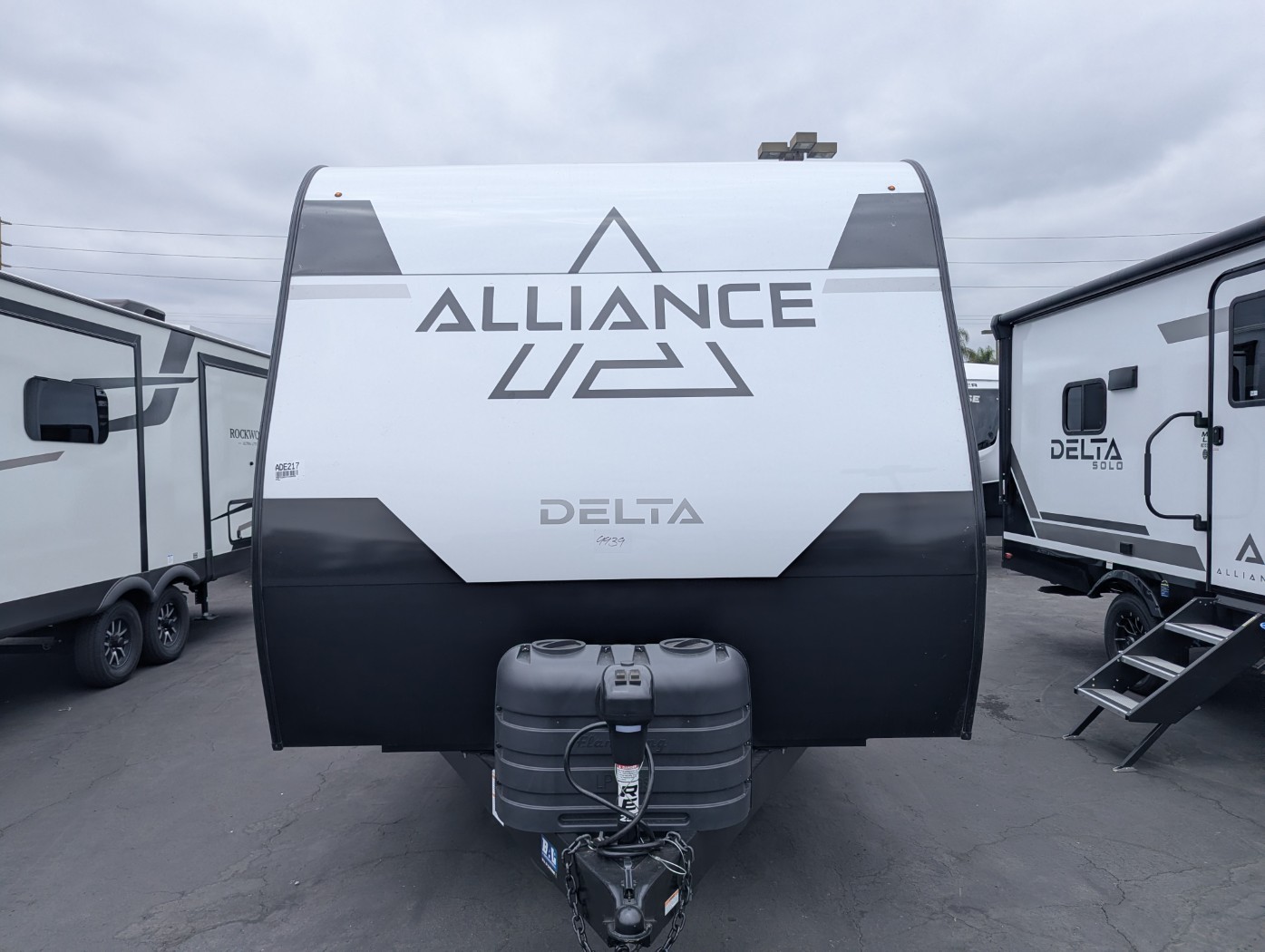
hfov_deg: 71.5
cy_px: 476
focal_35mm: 24
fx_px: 878
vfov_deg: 56.9
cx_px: 632
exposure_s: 1/3145
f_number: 1.85
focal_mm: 6.81
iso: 60
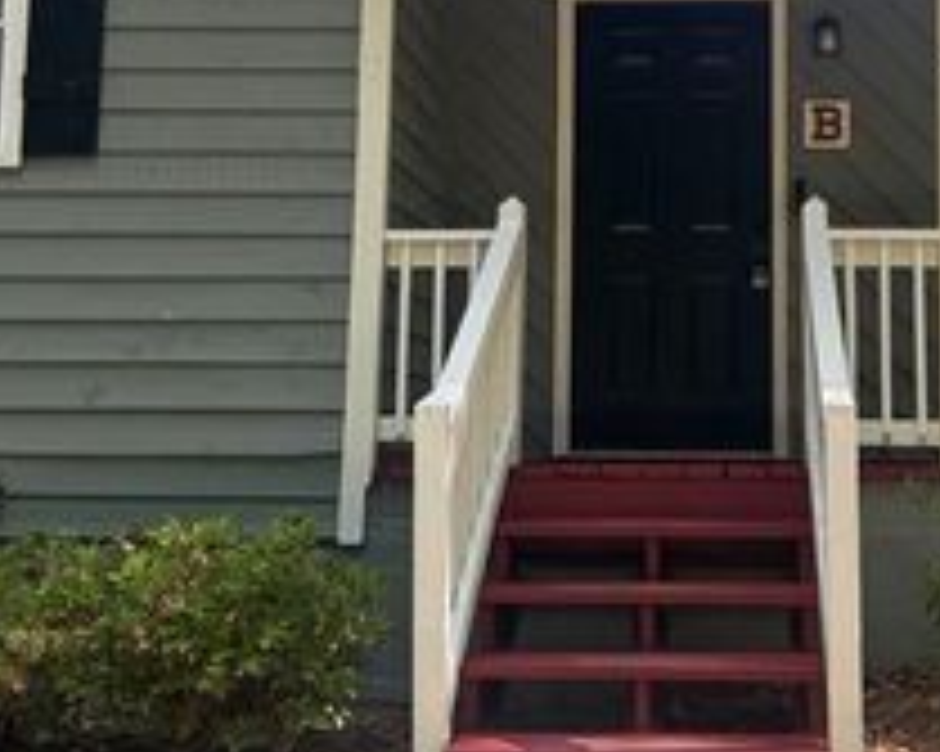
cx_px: 648
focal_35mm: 56
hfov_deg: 33.2
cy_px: 241
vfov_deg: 26.9
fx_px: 1557
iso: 100
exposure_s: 1/765
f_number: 1.78
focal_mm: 6.76
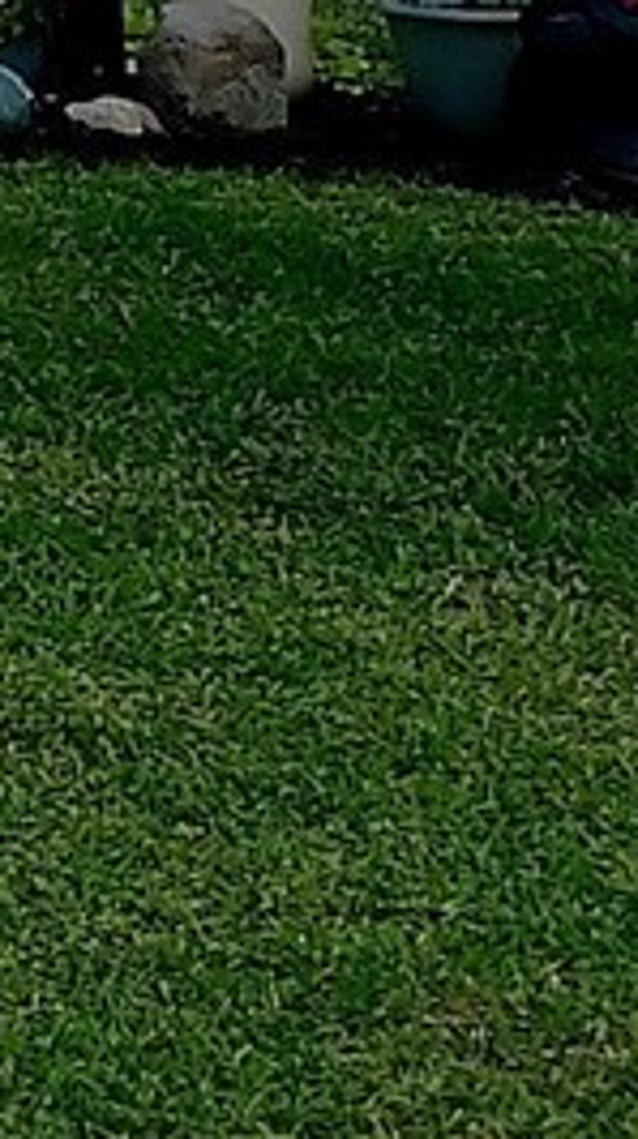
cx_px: -2967
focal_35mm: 210
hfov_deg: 4.5
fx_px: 6336
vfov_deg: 9.7
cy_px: -976
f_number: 1.8
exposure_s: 1/400
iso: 32
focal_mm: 4.6
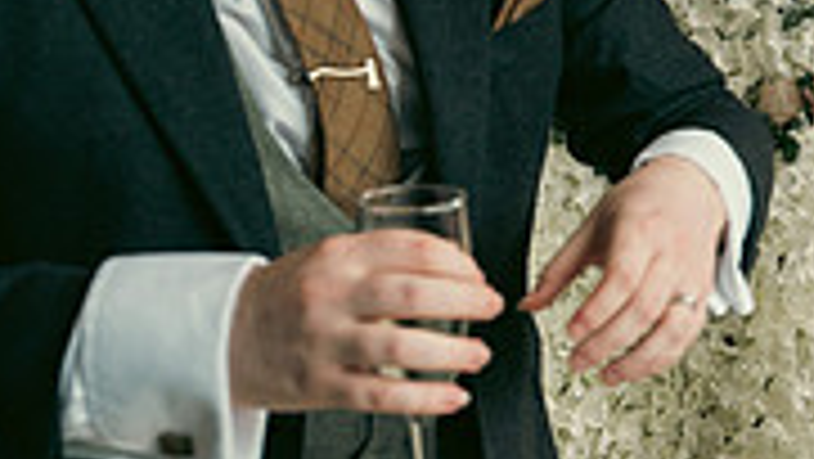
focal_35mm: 94
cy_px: 119
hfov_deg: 20.8
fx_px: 2030
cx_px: 1030
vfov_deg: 12.9
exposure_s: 1/160
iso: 320
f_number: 3.5
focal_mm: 28
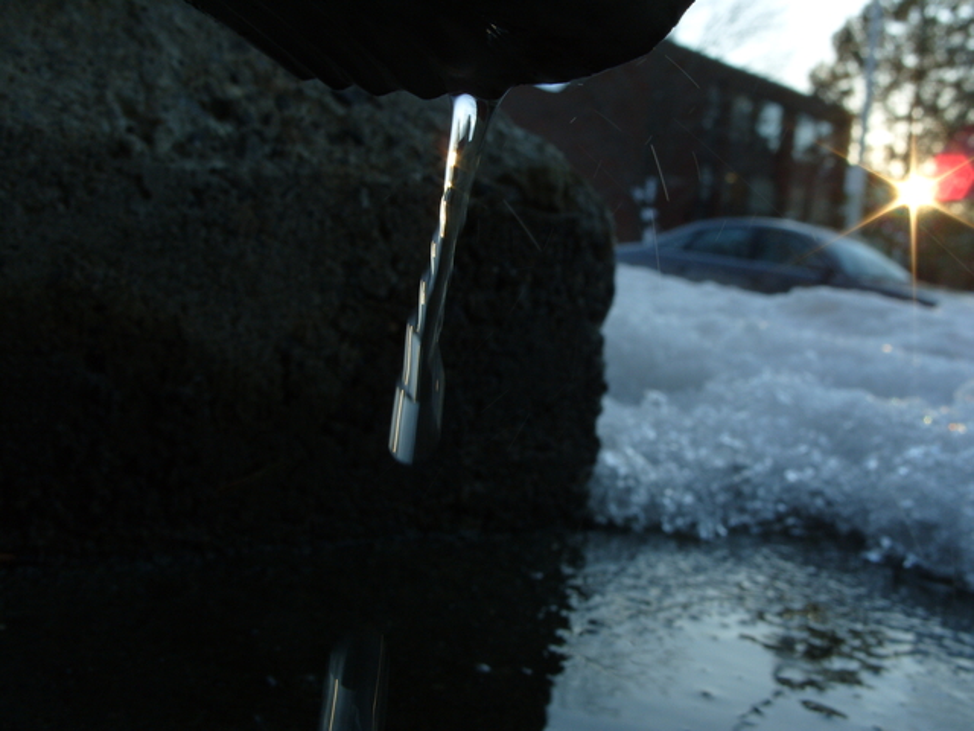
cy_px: 366
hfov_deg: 52.6
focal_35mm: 35
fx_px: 985
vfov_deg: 40.7
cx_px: 487
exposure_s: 1/90
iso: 80
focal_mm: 7.8
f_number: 7.4
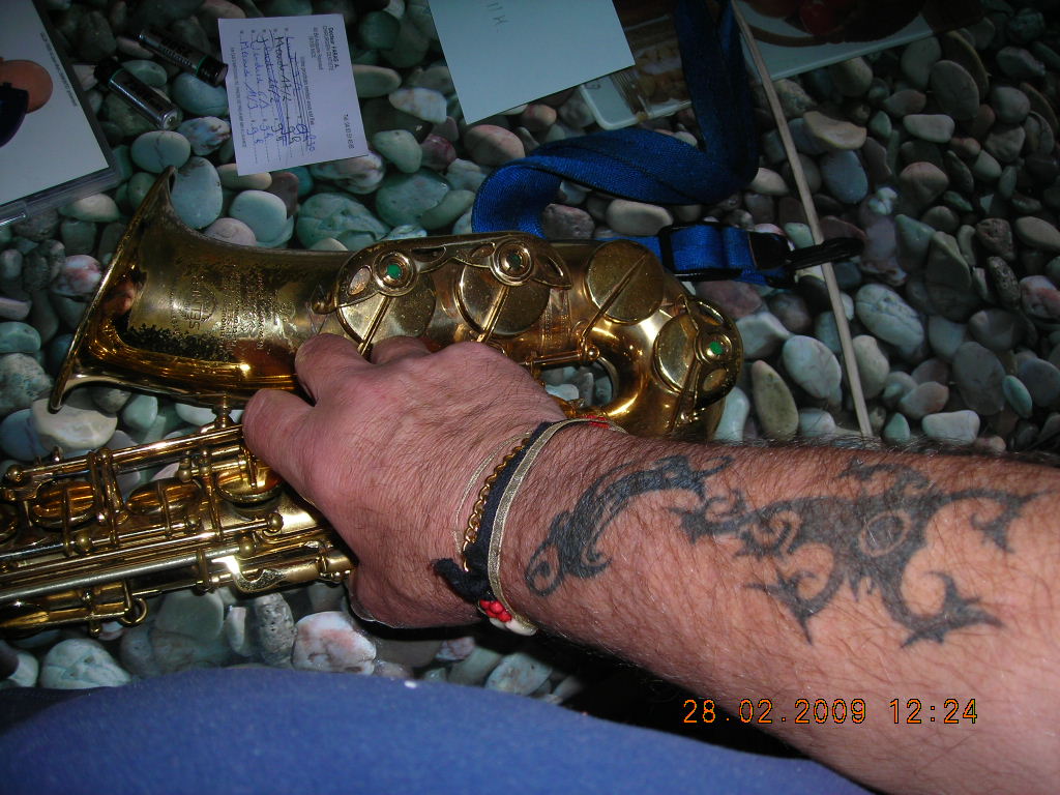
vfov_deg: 37.7
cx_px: 530
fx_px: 1164
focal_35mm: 38
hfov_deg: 49.0
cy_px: 398
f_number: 3.2
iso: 50
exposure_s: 1/60.1
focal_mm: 6.3
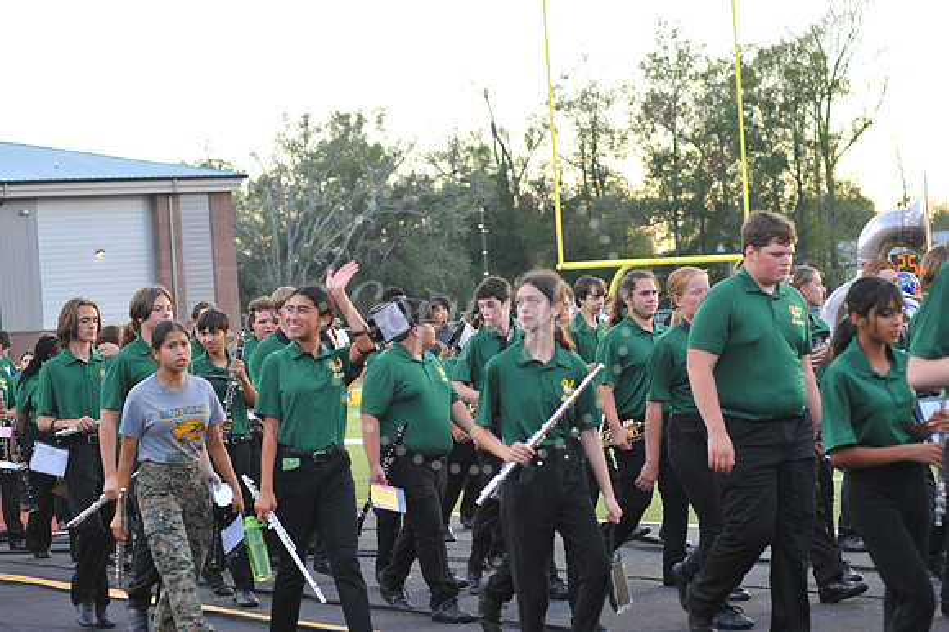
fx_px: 2108
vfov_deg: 17.0
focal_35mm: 80
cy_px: 316
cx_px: 474
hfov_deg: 25.4
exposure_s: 1/200
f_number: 4.5
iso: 1000
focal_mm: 80
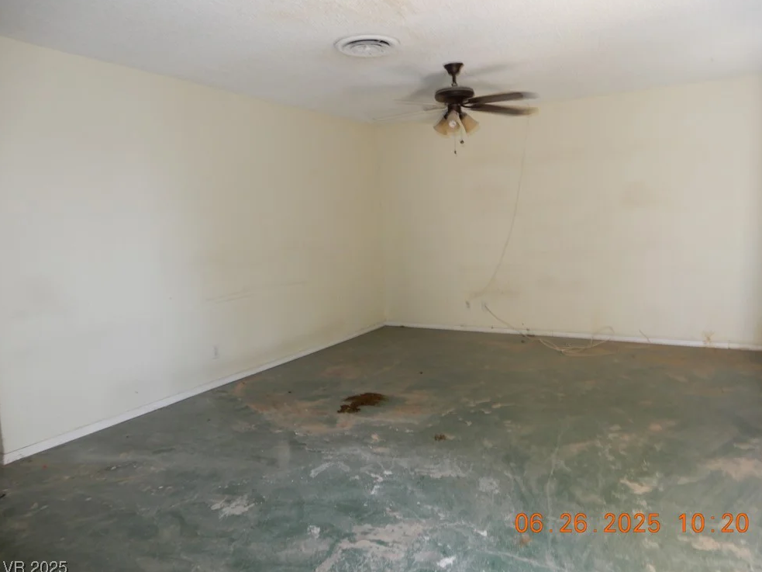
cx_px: 386
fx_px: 550
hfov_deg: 69.4
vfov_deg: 54.9
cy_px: 287
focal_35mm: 25
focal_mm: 4.3
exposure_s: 1/30
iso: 200
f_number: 3.4
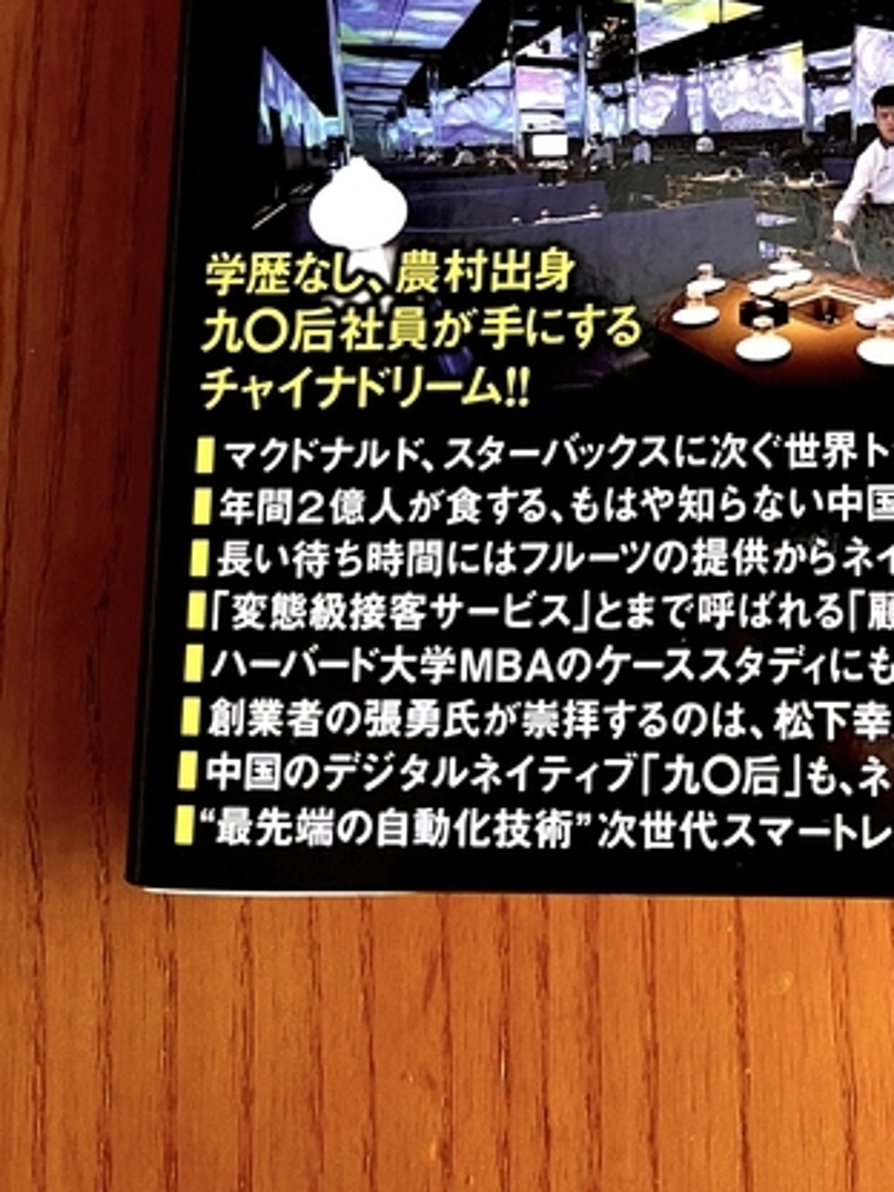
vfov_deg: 35.5
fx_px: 1722
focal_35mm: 50
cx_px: 834
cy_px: 77
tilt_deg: -79.0
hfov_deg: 27.8
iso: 160
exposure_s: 1/60
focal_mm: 5.7
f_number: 1.5
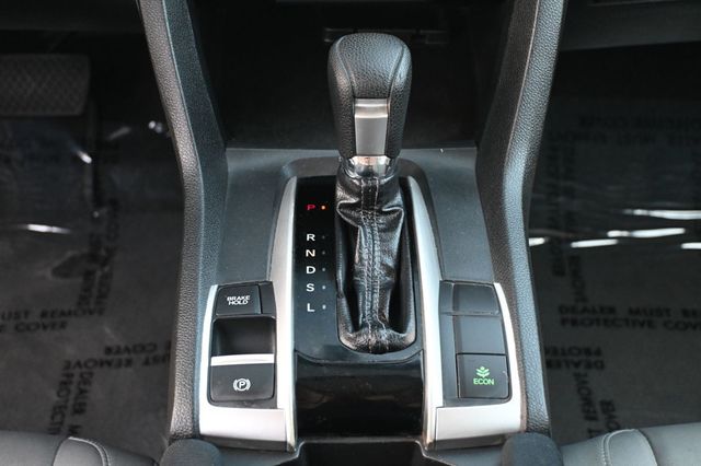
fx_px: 1080
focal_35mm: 56
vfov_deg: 24.4
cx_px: 350
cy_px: 233
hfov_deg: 36.0
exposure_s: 1/125
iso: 2800
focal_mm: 37
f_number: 5.3
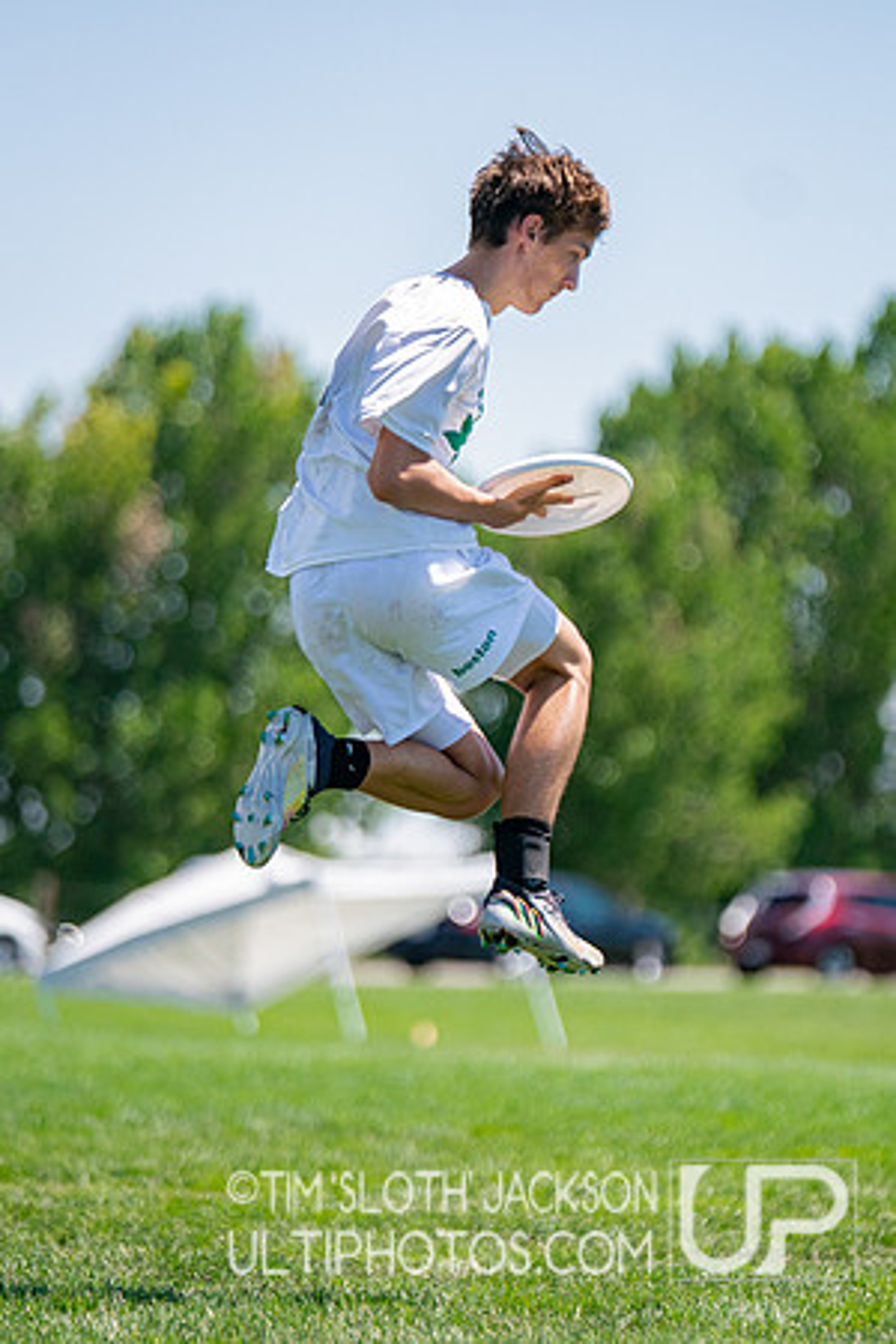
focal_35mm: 264
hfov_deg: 5.2
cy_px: 672
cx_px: 600
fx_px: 9855
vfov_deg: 7.8
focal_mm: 176
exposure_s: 1/8000
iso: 640
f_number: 2.8
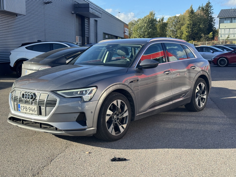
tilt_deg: -6.8
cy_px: 88
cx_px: 118
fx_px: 327
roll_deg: +1.5
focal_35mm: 48
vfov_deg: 30.3
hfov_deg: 39.7
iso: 64
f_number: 1.78
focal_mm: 6.76
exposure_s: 1/1395
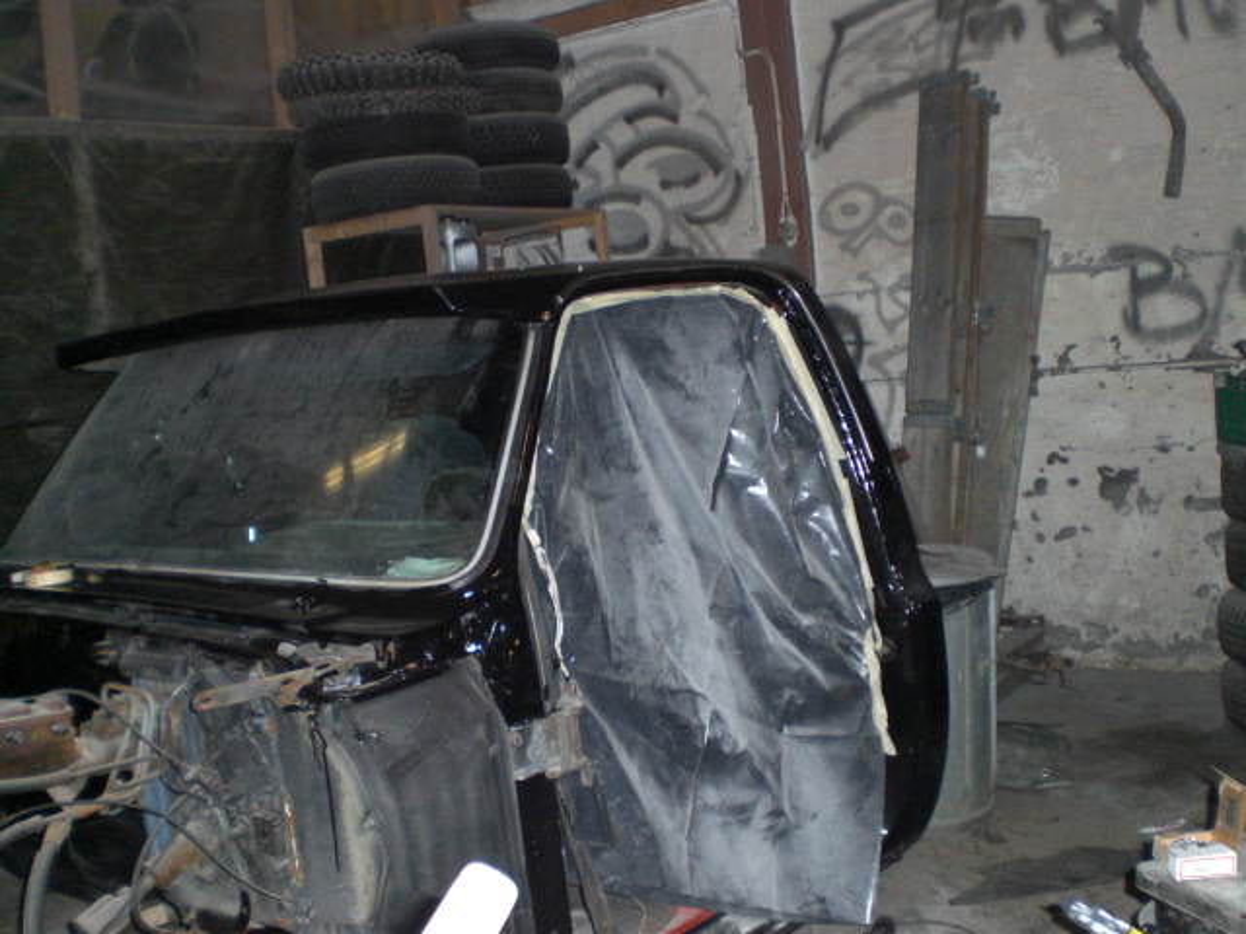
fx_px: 1368
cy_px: 467
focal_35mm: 38
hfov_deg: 49.0
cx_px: 623
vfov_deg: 37.7
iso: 200
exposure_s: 1/60
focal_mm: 6.3
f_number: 3.1
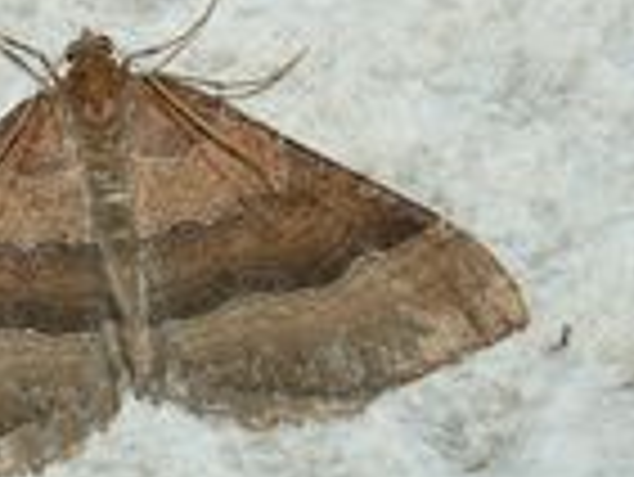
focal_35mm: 224
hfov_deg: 8.8
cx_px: 99
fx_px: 4113
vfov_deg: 6.6
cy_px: 194
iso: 200
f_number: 5.6
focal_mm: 55
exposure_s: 1/125
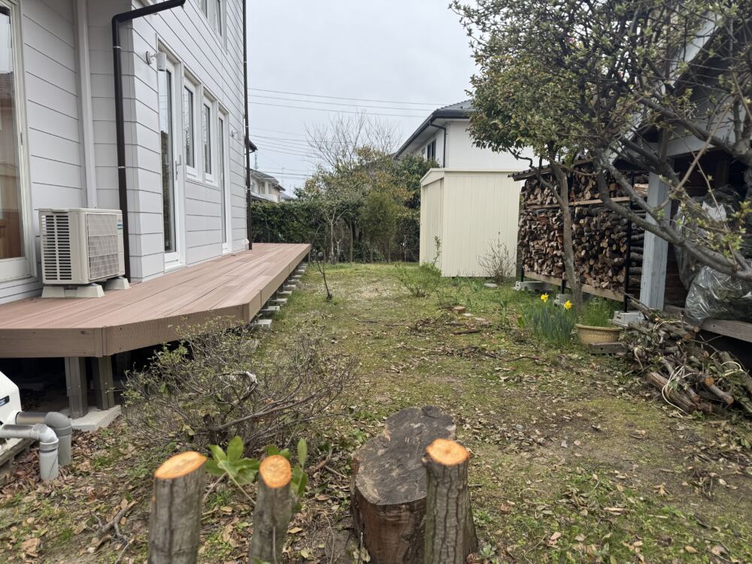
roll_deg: -0.7
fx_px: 521
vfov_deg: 56.8
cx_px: 376
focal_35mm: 24
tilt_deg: -6.7
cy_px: 282
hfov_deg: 71.6
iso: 80
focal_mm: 6.76
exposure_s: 1/1637
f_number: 1.78
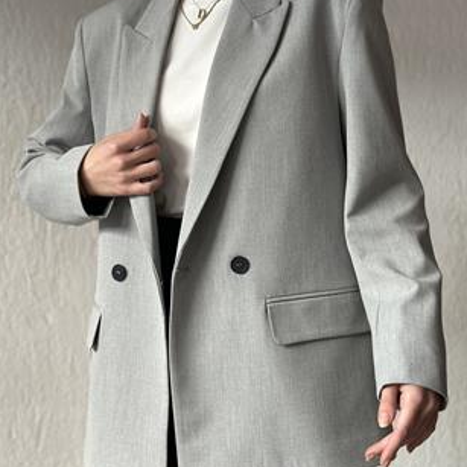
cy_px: 227
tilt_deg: -2.4
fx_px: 901
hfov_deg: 29.1
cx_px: 228
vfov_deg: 29.1
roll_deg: +0.0
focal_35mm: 59
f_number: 1.78
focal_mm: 6.86
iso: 100
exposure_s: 1/121
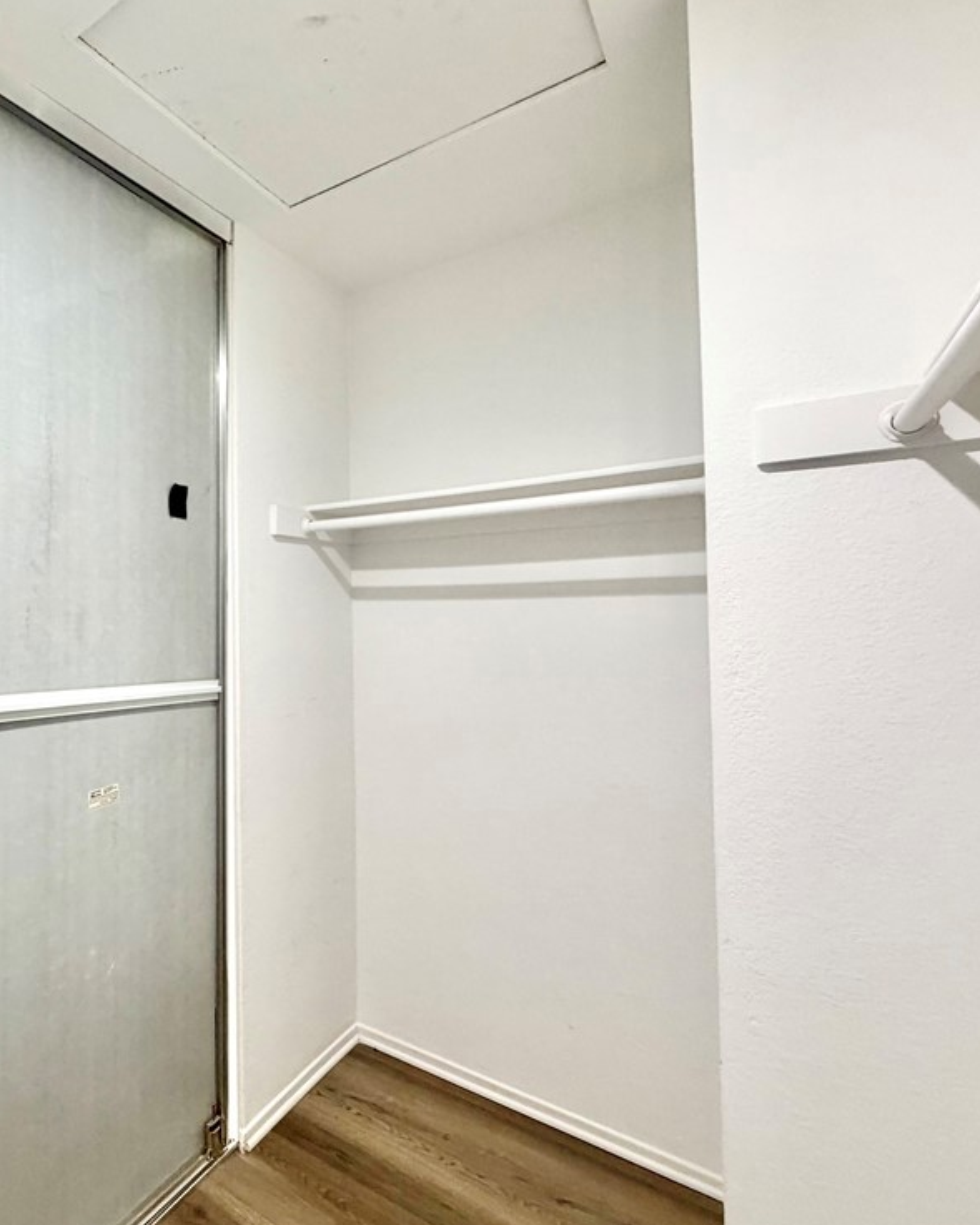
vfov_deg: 83.3
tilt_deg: +0.5
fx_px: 689
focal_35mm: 19
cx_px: 196
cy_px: 598
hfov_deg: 64.6
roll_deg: +0.5
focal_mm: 2.22
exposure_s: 1/60
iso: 250
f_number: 2.2
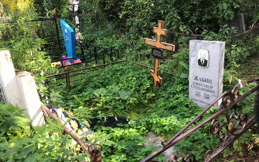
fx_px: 219
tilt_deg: -22.9
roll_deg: +6.9
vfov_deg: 40.6
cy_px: 87
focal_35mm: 31
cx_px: 133
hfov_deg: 61.2
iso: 20
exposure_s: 1/155
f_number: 1.8
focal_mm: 3.99
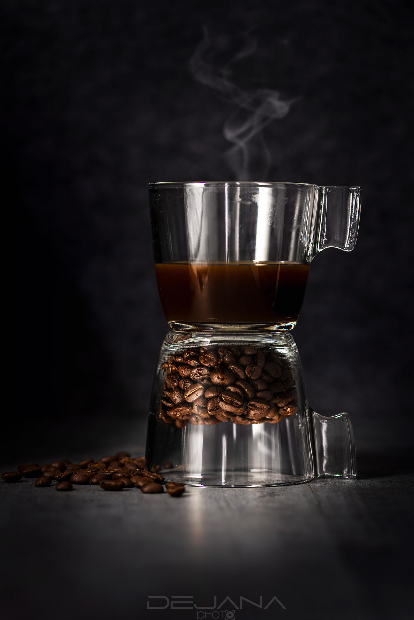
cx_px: 207
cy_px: 310
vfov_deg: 19.5
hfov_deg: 13.0
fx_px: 1811
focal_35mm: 105
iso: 100
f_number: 5.6
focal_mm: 105
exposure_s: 1/3
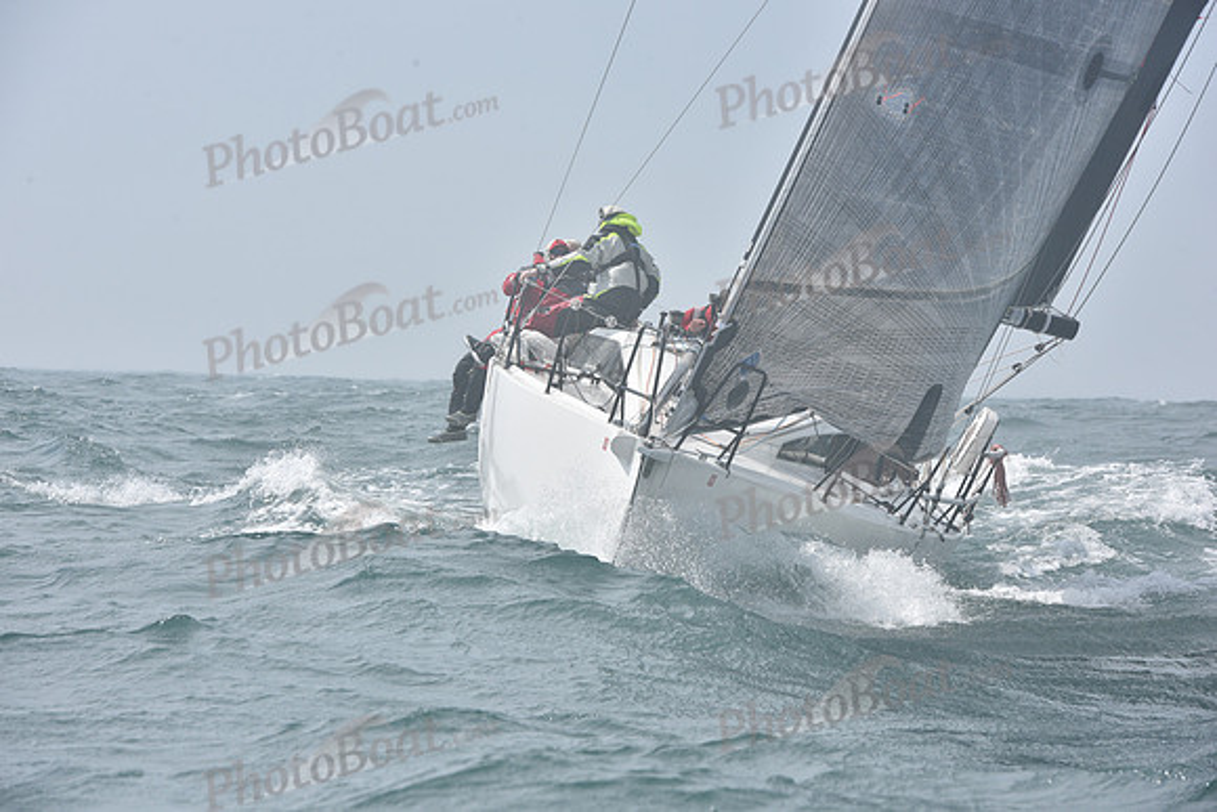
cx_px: 608
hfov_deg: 11.1
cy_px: 406
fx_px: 6255
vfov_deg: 7.4
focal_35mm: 185
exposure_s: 1/800
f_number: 13
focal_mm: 185
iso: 320
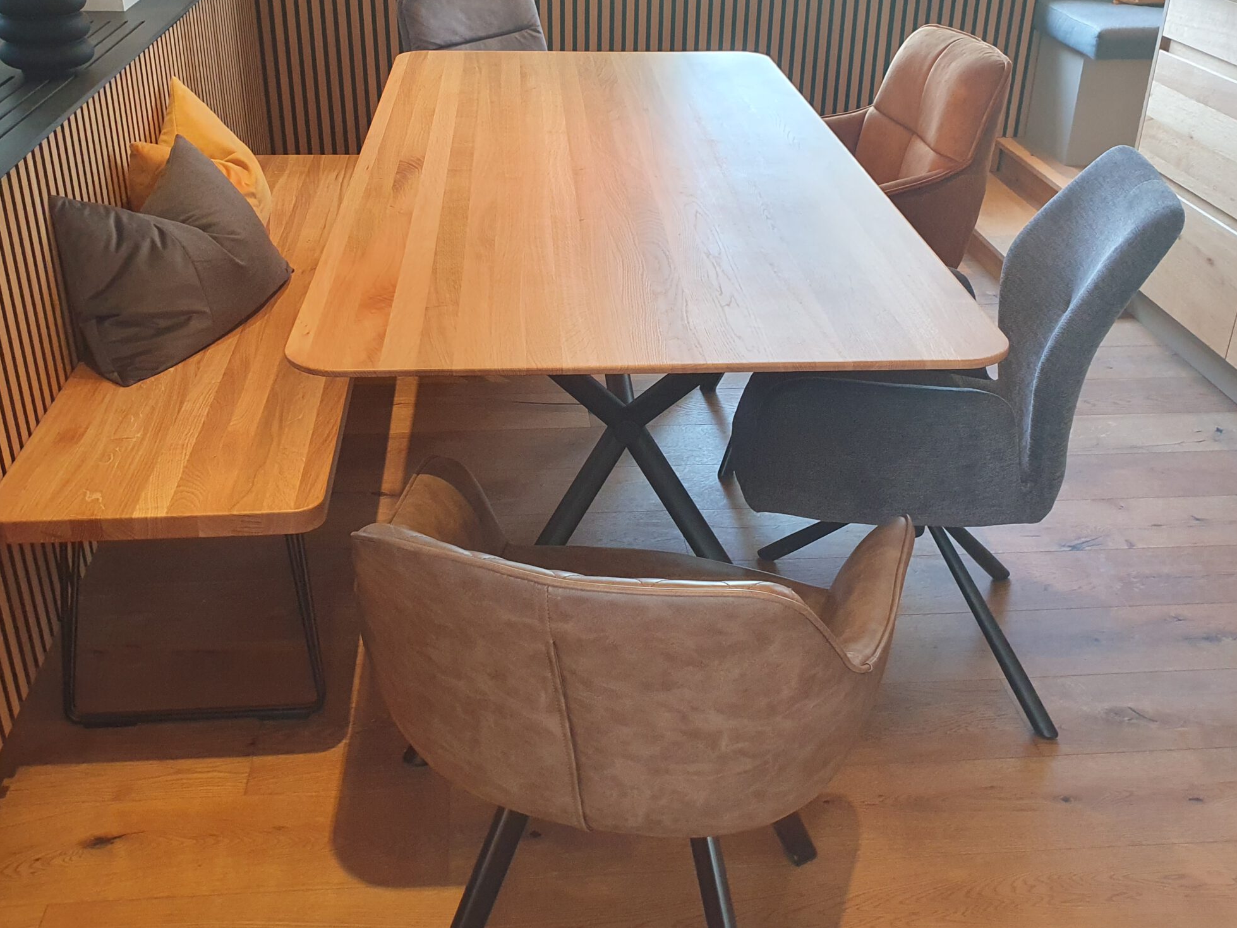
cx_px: 555
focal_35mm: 34
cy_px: 377
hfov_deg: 53.9
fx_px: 1215
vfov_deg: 41.6
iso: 250
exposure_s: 1/100
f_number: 2.4
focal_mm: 4.32
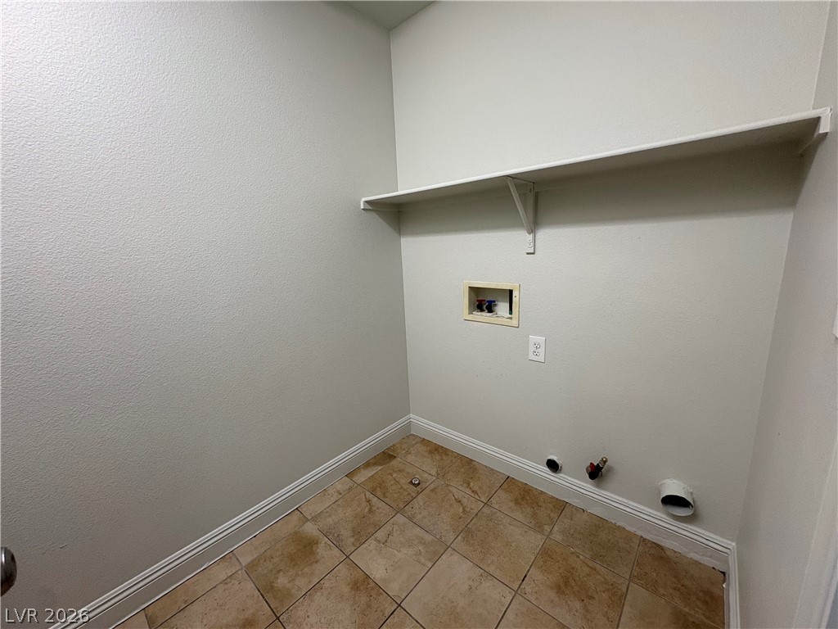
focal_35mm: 14
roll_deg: +3.1
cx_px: 419
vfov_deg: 85.7
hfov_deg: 102.1
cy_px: 314
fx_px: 339
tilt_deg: -11.1
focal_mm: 2.22
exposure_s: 1/120
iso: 125
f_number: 2.2
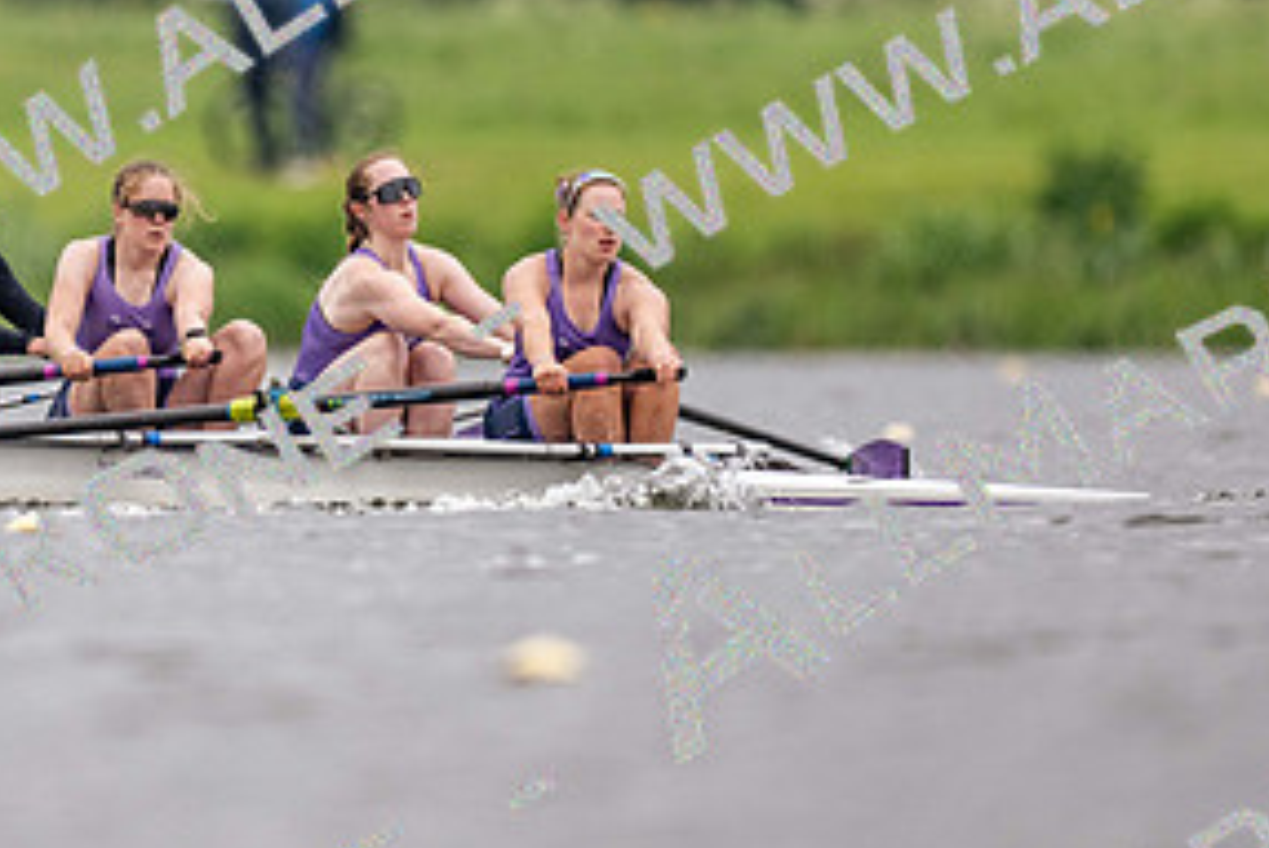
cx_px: 271
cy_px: 344
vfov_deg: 1.1
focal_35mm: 1215
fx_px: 42848
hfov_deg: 1.7
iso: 800
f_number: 4
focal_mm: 600
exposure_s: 1/2000
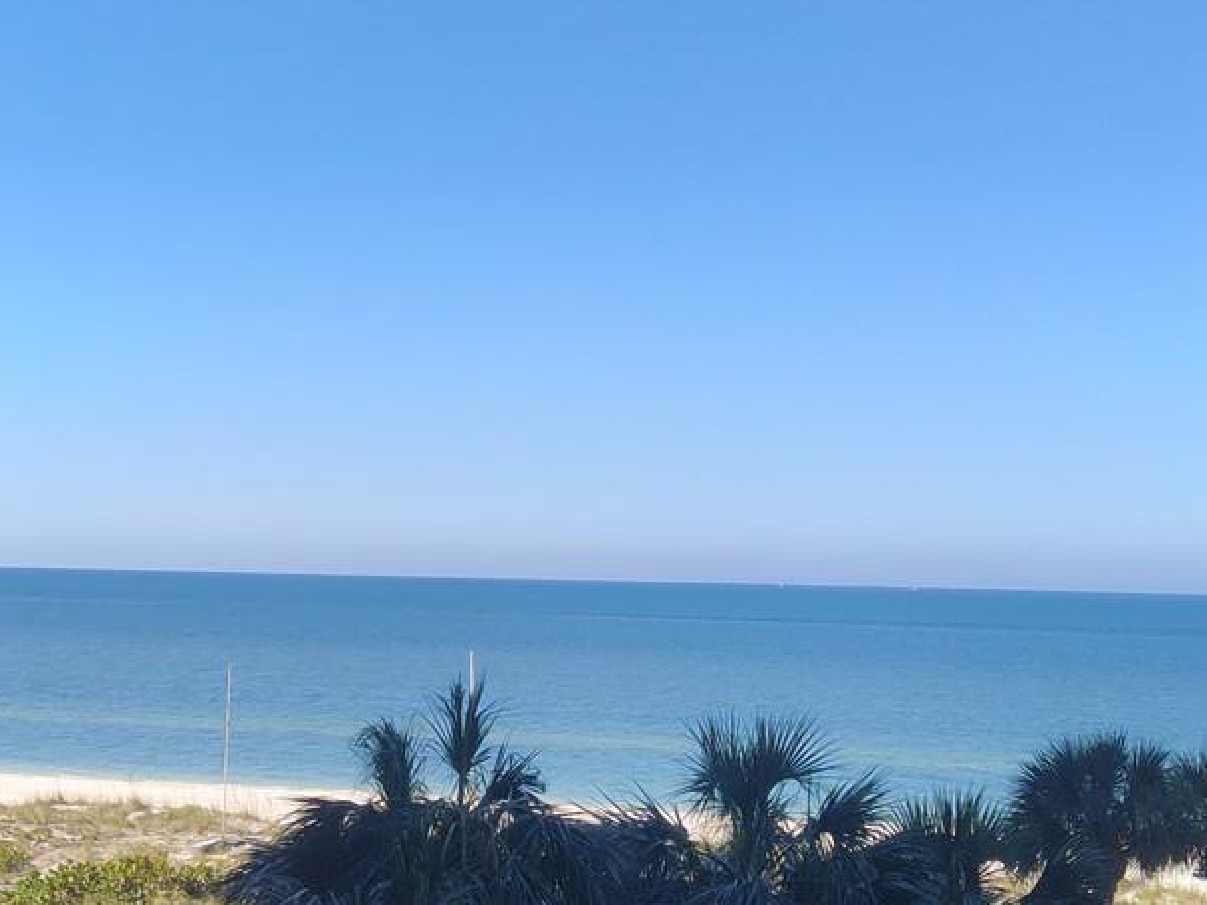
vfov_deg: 20.7
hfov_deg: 27.4
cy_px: 544
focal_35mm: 71
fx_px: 2476
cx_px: 558
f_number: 1.79
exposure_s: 1/1296
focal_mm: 4.71
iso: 112
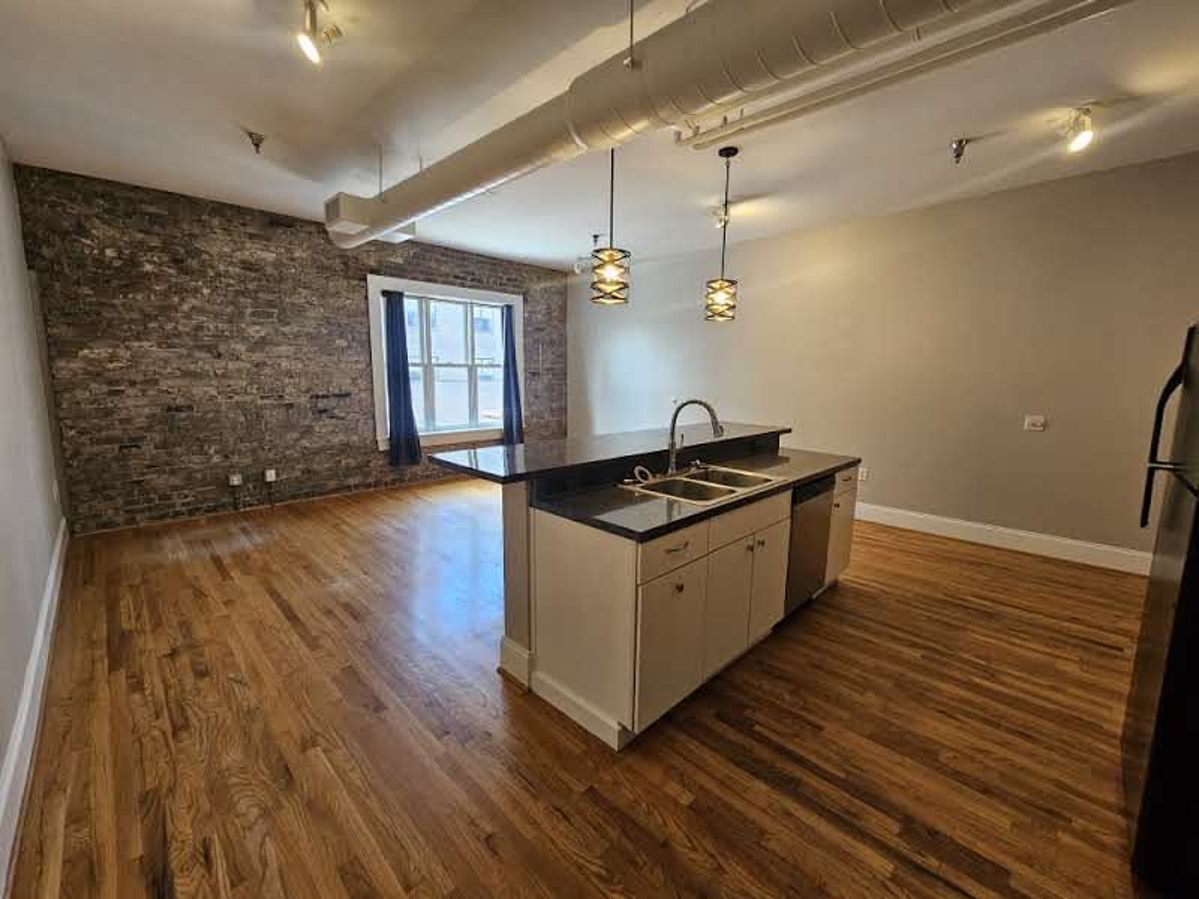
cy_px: 450
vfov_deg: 89.9
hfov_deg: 106.2
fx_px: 450
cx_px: 600
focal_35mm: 13
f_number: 2.2
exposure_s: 1/60
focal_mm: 2.2
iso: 160
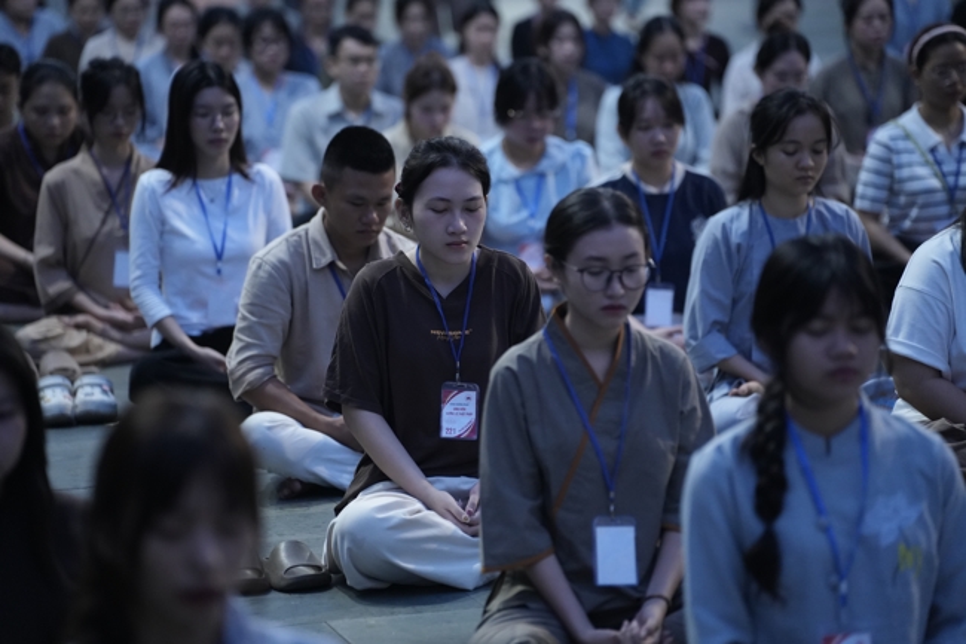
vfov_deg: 9.1
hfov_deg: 13.7
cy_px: 322
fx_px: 4024
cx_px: 483
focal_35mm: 150
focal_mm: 150
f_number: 2.8
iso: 4000
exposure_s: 1/160
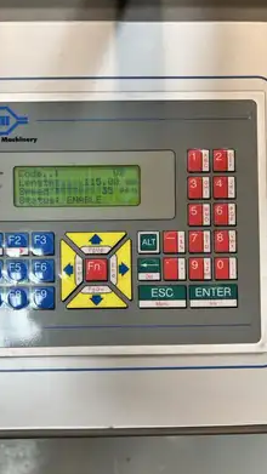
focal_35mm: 29
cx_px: 100
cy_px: 235
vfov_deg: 66.1
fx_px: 365
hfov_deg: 39.9
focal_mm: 5.7
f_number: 1.5
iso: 80
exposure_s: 1/120
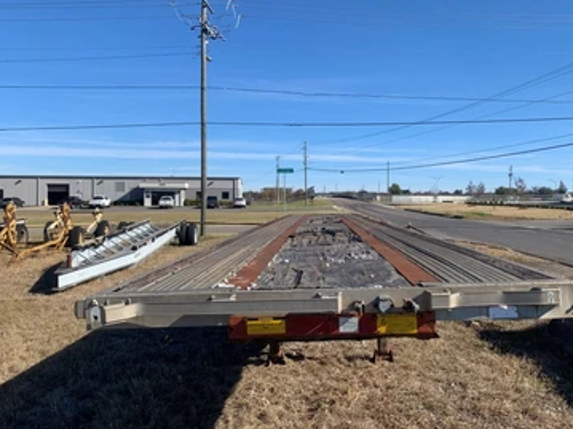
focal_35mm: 29
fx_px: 480
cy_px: 199
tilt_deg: +2.8
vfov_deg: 48.2
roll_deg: -1.9
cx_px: 314
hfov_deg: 61.6
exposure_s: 1/2208
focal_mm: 4.25
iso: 25
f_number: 1.8
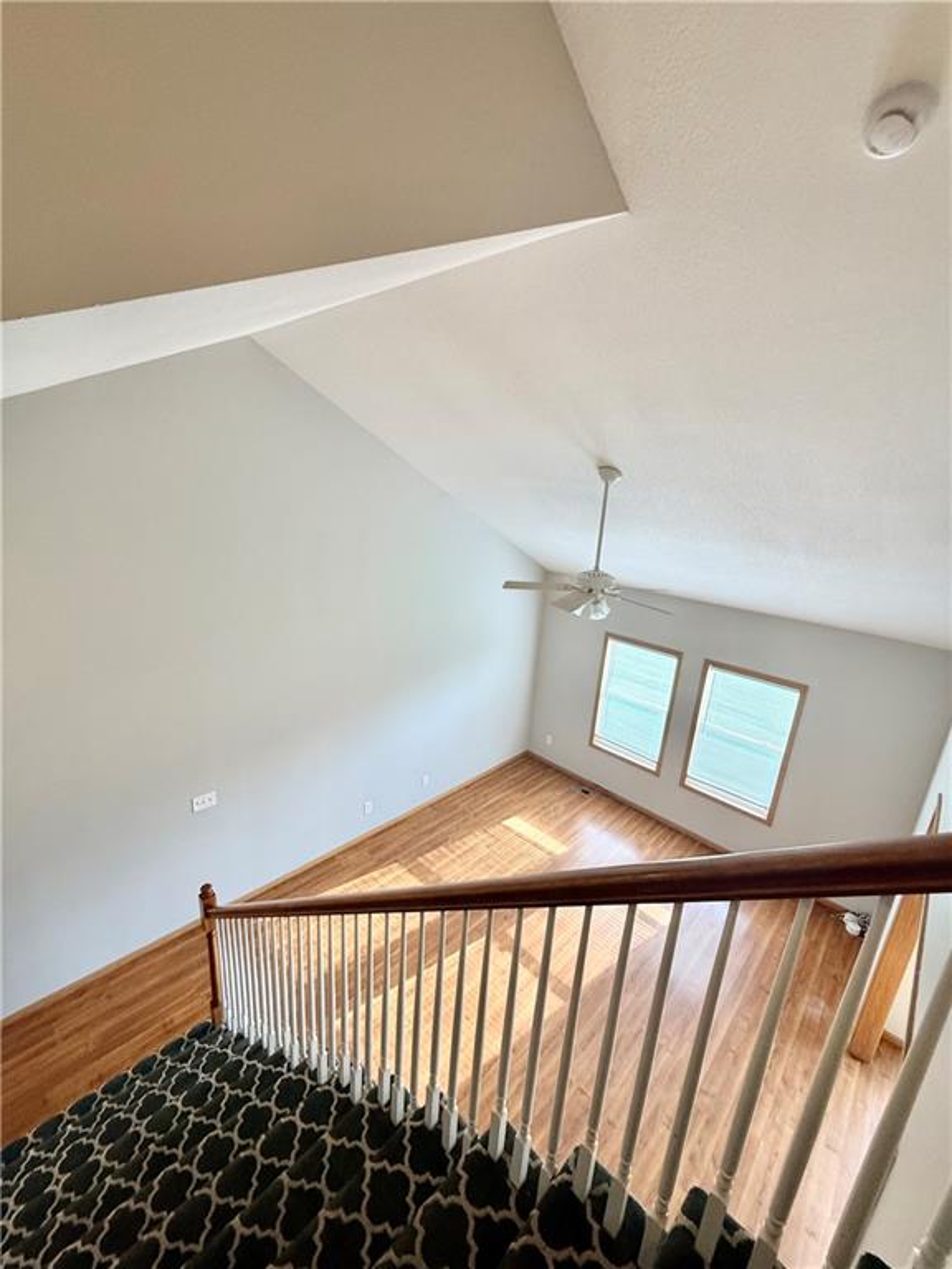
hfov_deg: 85.7
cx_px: 476
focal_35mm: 14
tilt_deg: -15.4
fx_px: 513
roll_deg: -4.6
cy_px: 634
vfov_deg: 102.1
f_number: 2.2
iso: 100
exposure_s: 1/120
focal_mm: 2.22
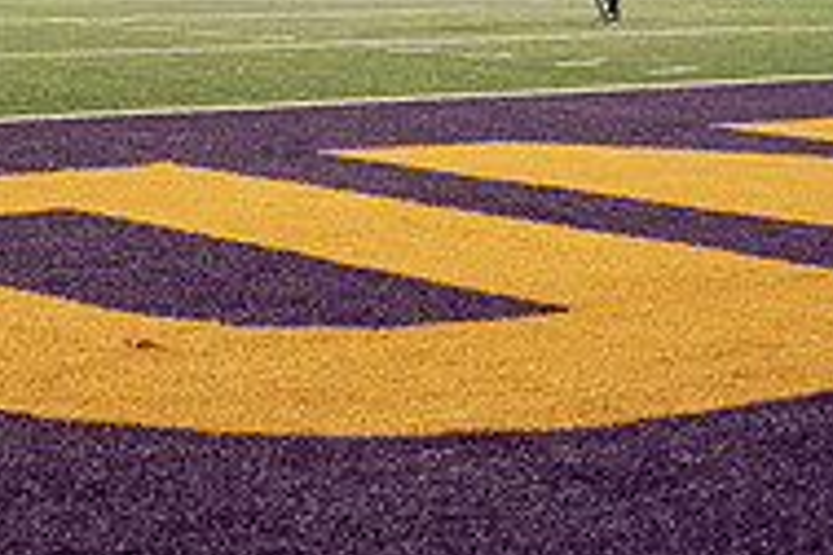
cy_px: -86
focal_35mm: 89
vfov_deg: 14.9
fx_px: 2059
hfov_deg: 19.7
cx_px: -428
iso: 6400
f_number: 4.5
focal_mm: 29
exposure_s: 1/320
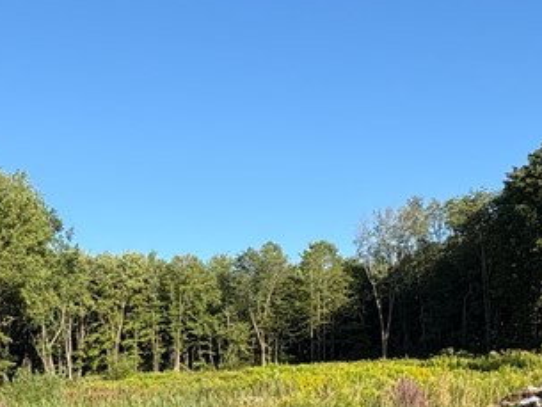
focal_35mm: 47
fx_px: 736
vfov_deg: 29.2
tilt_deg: -0.8
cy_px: 391
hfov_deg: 39.2
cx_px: 130
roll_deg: +2.9
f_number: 2.2
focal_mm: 2.22
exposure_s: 1/1110
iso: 50
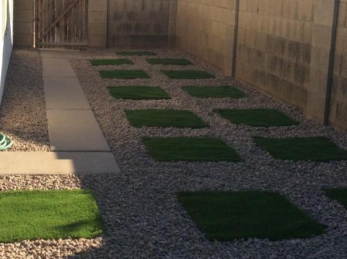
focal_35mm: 60
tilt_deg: -10.1
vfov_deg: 24.1
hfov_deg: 31.6
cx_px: 87
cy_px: 69
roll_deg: -1.0
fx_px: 601
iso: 32
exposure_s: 1/805
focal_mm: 3.3
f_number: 2.4
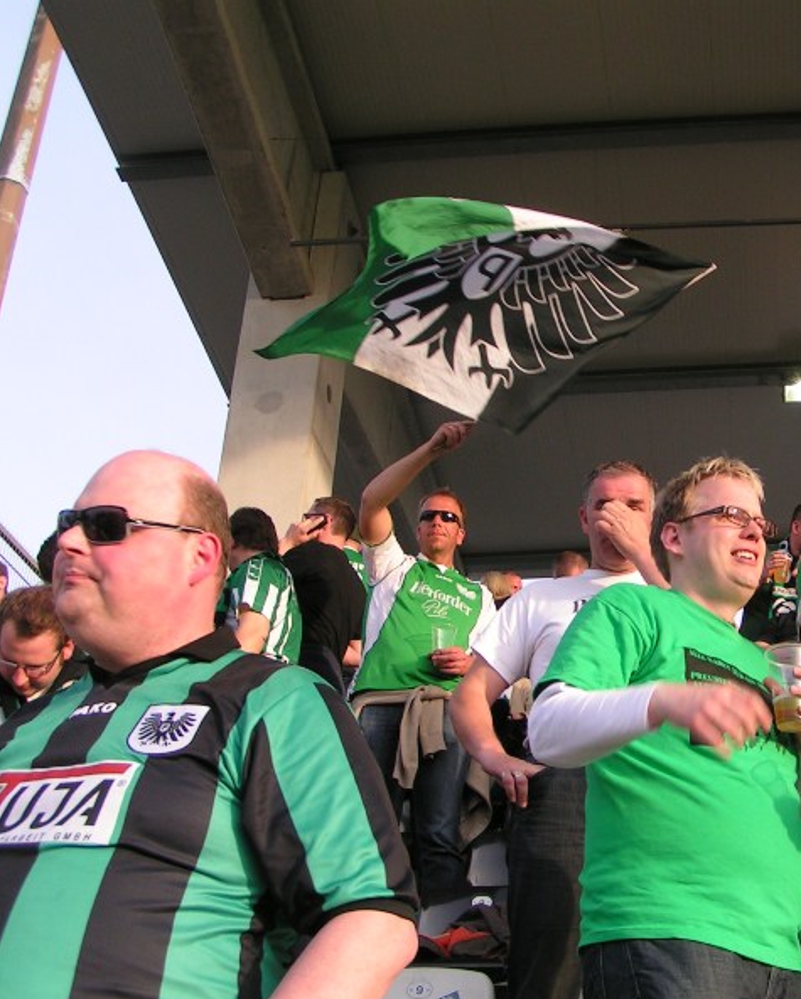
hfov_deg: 29.6
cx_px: 646
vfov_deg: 37.3
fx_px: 1481
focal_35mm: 50
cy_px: 504
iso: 50
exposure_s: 1/100
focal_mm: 5.8
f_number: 4.5
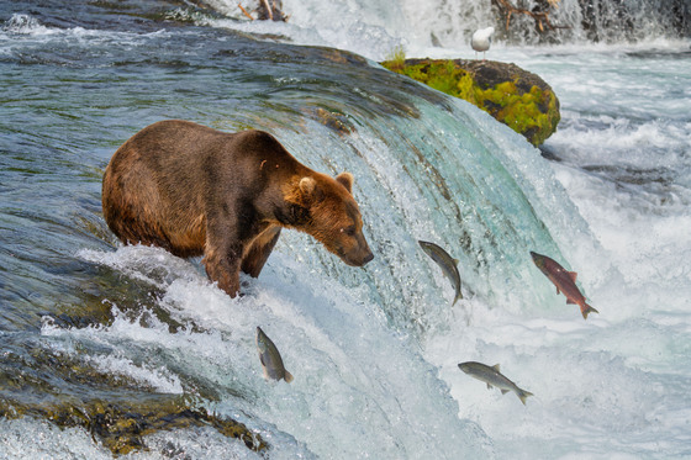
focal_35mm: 200
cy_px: 230
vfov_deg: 6.9
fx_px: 3838
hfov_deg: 10.3
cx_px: 346
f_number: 6.3
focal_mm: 200
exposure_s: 1/2000
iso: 400
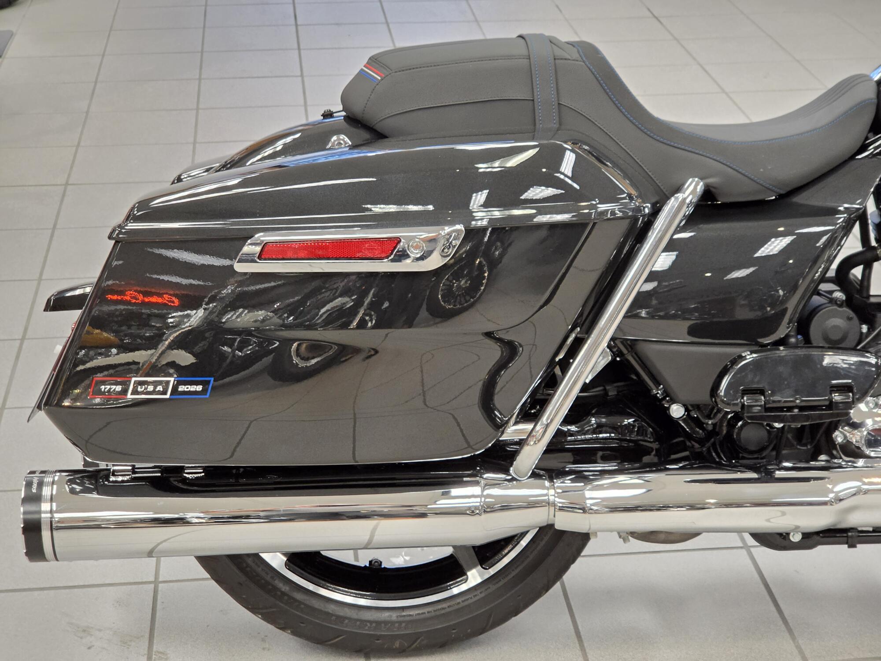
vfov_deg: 21.3
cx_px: 440
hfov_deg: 28.2
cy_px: 330
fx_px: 1756
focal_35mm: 69
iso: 250
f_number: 2.4
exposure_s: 1/40
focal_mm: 7
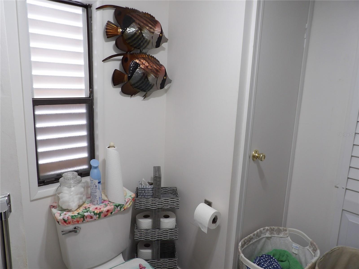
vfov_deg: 56.8
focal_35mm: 24
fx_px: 249
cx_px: 180
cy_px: 134
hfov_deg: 71.6
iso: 100
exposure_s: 1/72
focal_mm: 4.3
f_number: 3.2
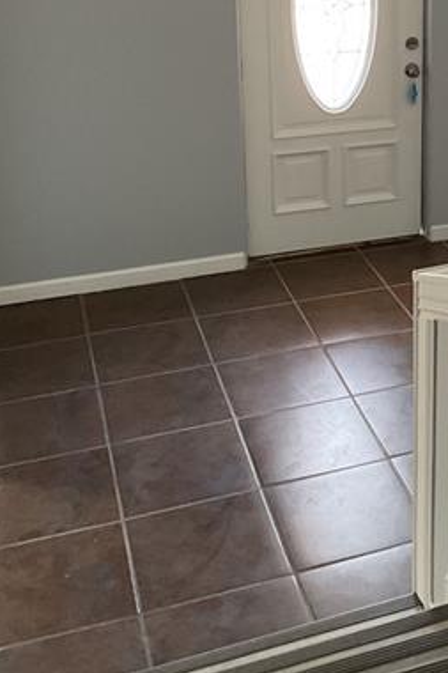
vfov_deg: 31.8
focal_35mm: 61
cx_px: 448
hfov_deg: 21.5
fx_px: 1140
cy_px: 110
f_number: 1.8
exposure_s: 1/50
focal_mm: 3
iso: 100
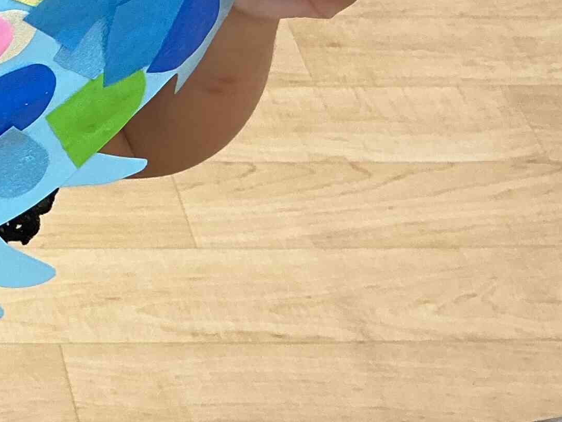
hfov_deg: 16.8
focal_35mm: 108
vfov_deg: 13.6
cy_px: 44
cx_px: -246
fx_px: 1753
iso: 40
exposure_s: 1/60
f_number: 1.8
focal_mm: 3
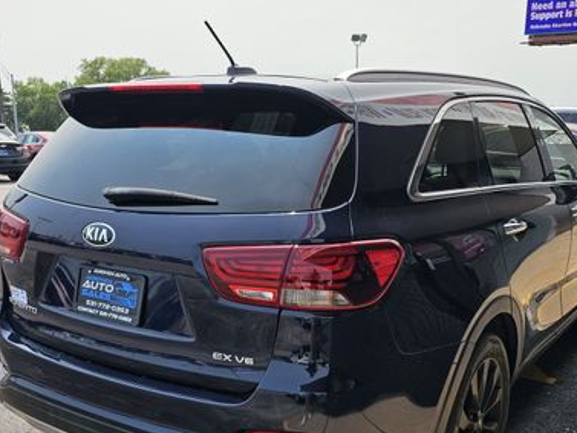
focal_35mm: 39
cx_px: 326
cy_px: 291
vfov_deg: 36.4
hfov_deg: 47.7
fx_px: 650
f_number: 1.7
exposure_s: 1/754
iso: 10
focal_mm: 6.3
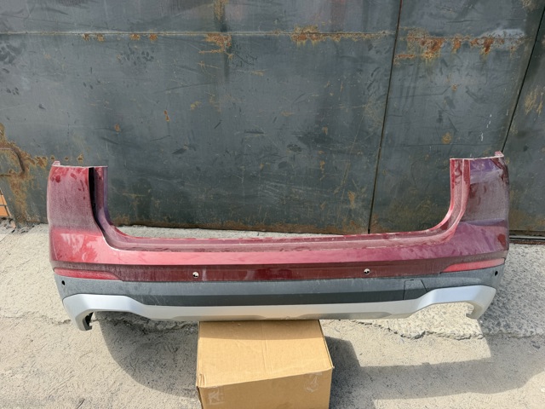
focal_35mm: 24
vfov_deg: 56.8
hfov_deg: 71.6
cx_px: 272
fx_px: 378
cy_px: 204
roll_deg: +0.9
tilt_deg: -29.8
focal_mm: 6.76
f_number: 1.78
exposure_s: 1/1292
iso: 80
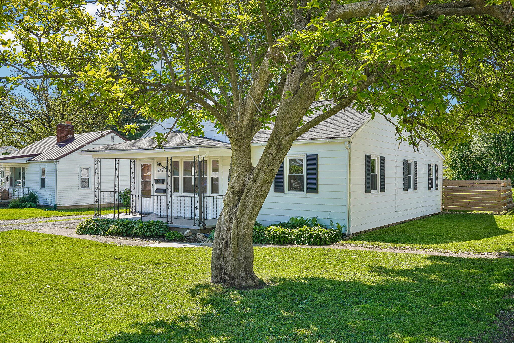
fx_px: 428
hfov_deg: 61.9
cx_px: 257
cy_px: 172
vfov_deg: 43.6
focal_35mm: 30
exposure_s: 1/160
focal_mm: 30
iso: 100
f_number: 8
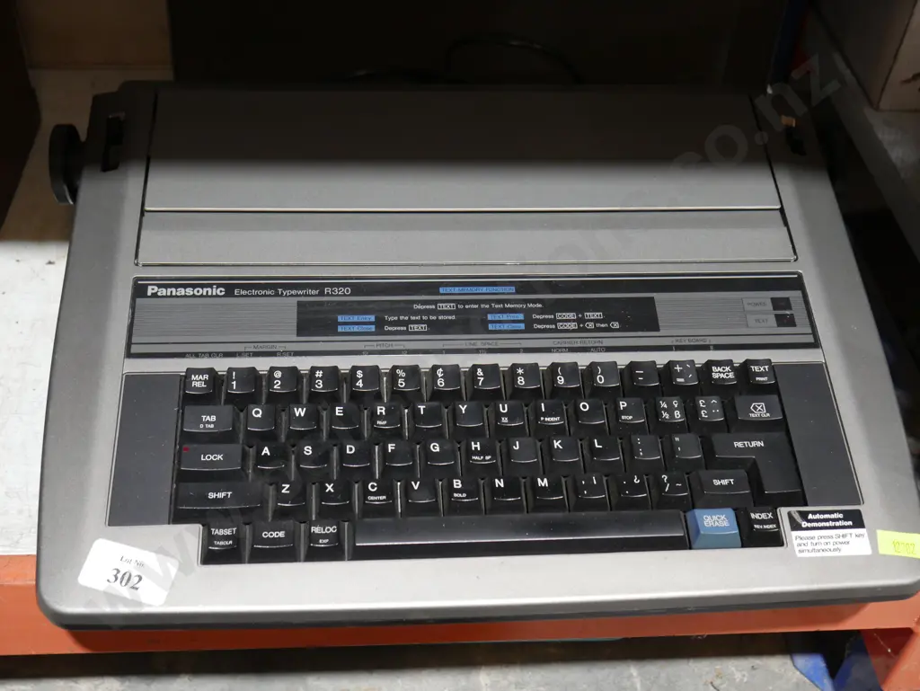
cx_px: 460
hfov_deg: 44.8
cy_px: 346
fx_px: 1117
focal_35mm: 42
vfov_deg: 34.4
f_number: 4.6
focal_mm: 21
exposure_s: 1/60
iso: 1250
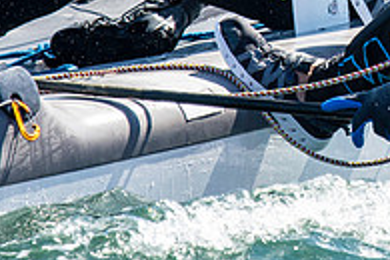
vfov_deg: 1.0
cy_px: -95
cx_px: 496
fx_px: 14505
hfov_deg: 1.5
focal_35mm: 1339
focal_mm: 300
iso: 250
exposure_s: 1/2000
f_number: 4
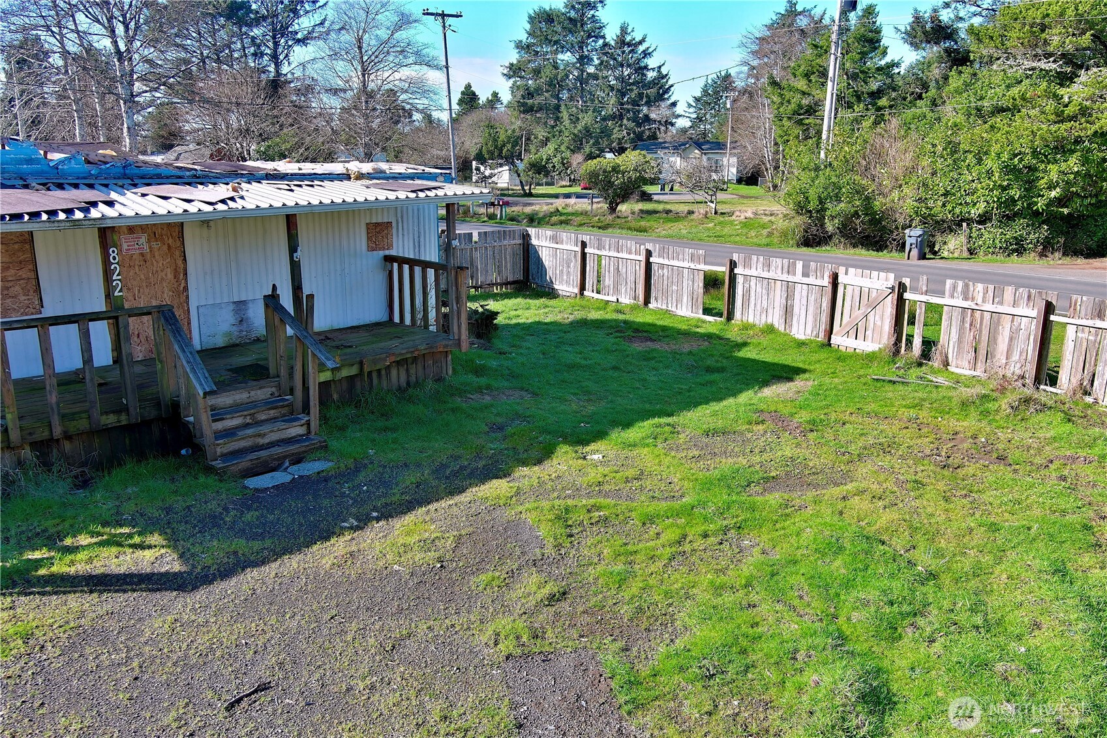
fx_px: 892
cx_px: 554
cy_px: 369
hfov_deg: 63.7
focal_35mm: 29
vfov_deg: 45.0
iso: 100
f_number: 2.8
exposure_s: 1/538
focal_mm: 10.57
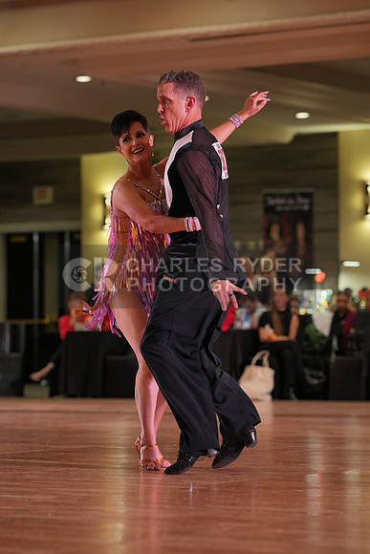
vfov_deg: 15.2
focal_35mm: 135
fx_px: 2080
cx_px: 185
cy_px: 277
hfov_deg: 10.2
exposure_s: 1/400
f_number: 4
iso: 1600
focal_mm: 135
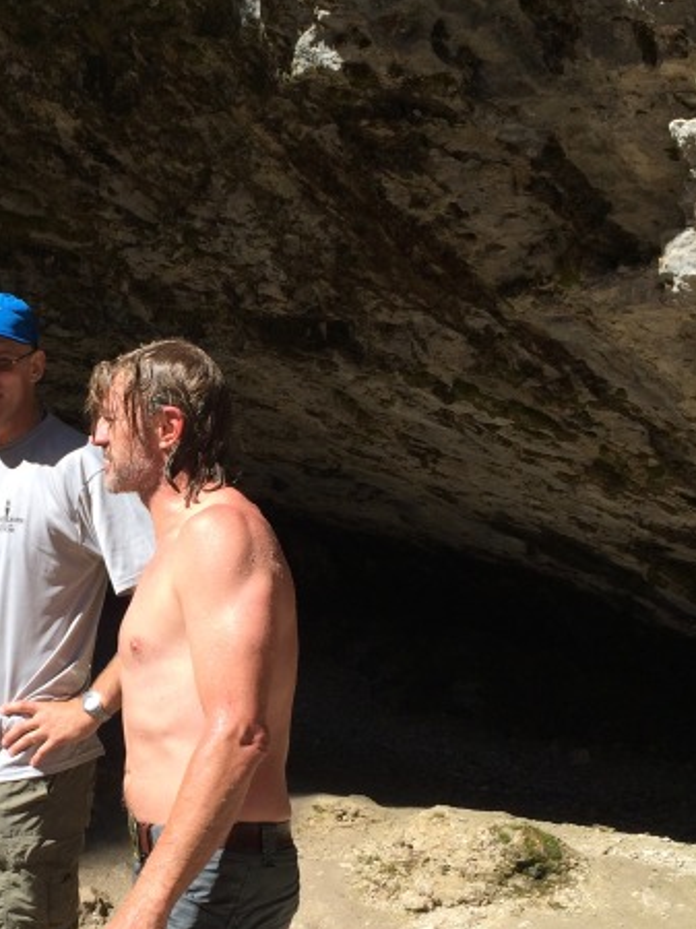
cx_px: 45
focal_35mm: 55
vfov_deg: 34.8
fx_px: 1476
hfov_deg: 25.6
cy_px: 575
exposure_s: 1/1282
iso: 32
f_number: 2.2
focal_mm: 4.15
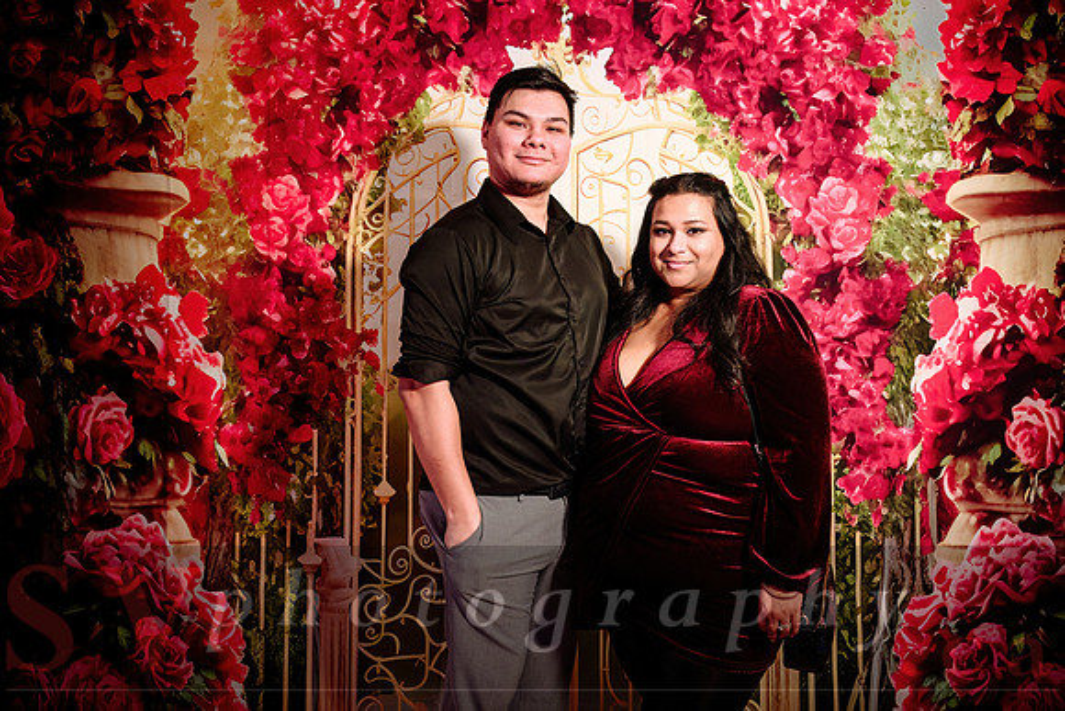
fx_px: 917
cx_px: 532
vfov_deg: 42.3
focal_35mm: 31
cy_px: 356
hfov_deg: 60.3
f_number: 2.8
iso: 1600
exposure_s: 1/200
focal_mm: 31
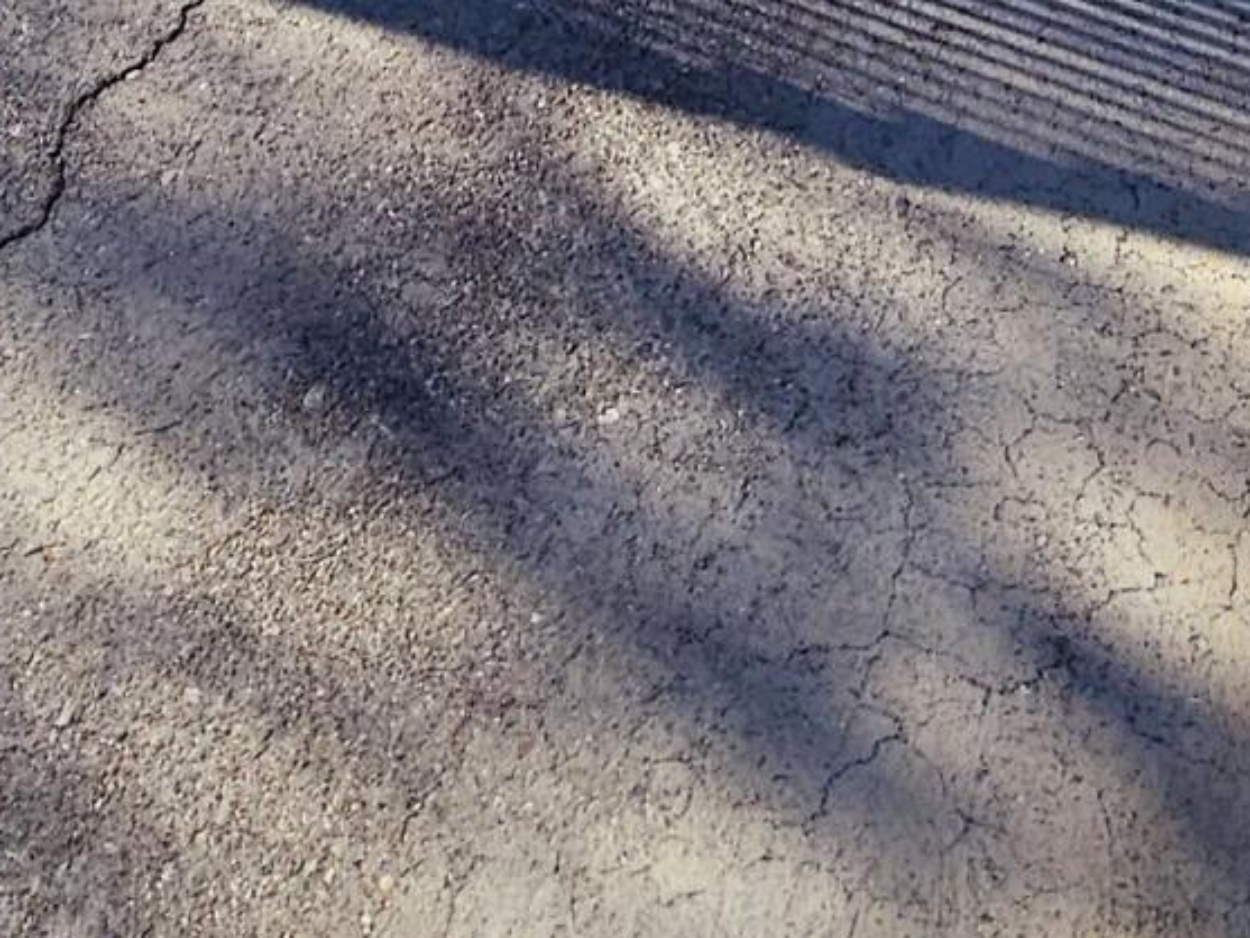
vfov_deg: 13.8
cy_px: -1391
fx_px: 2528
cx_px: 431
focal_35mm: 70
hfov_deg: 27.6
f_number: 2.2
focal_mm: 2.2
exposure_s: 1/1667
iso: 50
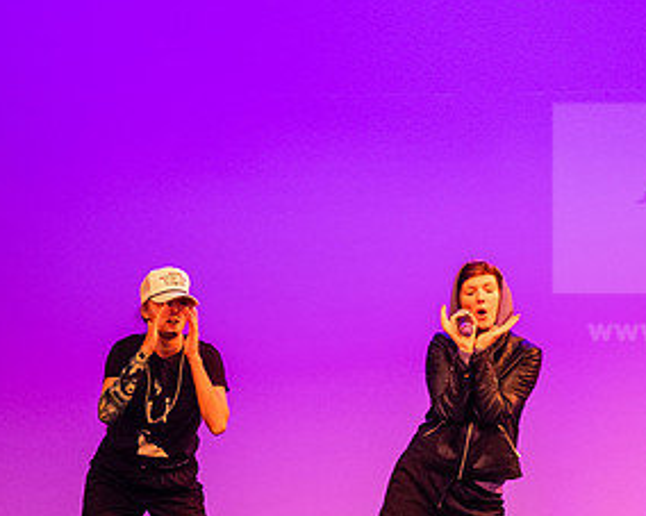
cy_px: 378
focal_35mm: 345
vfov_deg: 4.5
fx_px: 6594
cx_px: 484
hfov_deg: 5.6
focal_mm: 180
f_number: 3.2
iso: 4000
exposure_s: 1/320
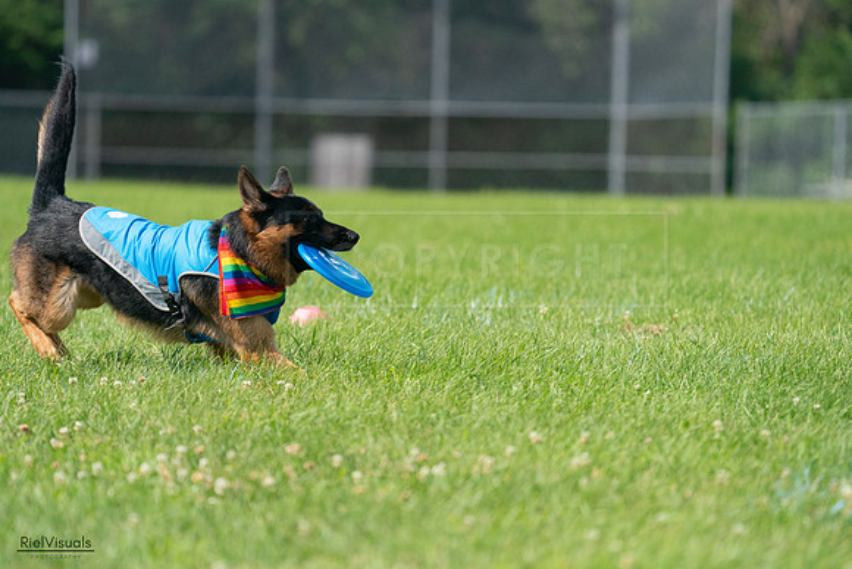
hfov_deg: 6.0
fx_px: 8072
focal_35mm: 341
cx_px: 426
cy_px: 284
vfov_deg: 4.0
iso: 1250
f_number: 6.3
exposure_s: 1/4000
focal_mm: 341
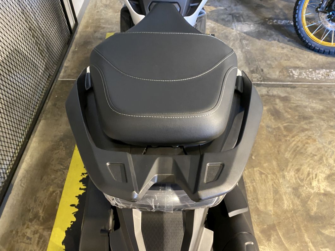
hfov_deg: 67.3
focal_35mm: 26
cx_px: 168
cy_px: 126
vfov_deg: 53.1
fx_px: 252
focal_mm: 4.25
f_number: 1.8
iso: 500
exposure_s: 1/25
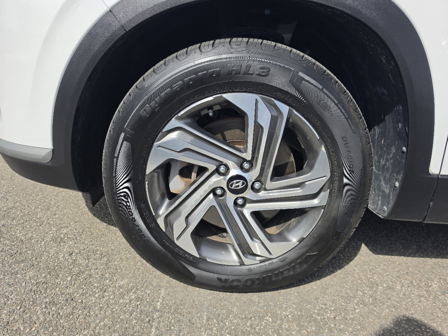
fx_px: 298
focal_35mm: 23
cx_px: 224
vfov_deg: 58.9
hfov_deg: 73.9
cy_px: 168
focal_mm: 6.5
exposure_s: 1/7329
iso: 64
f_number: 1.4
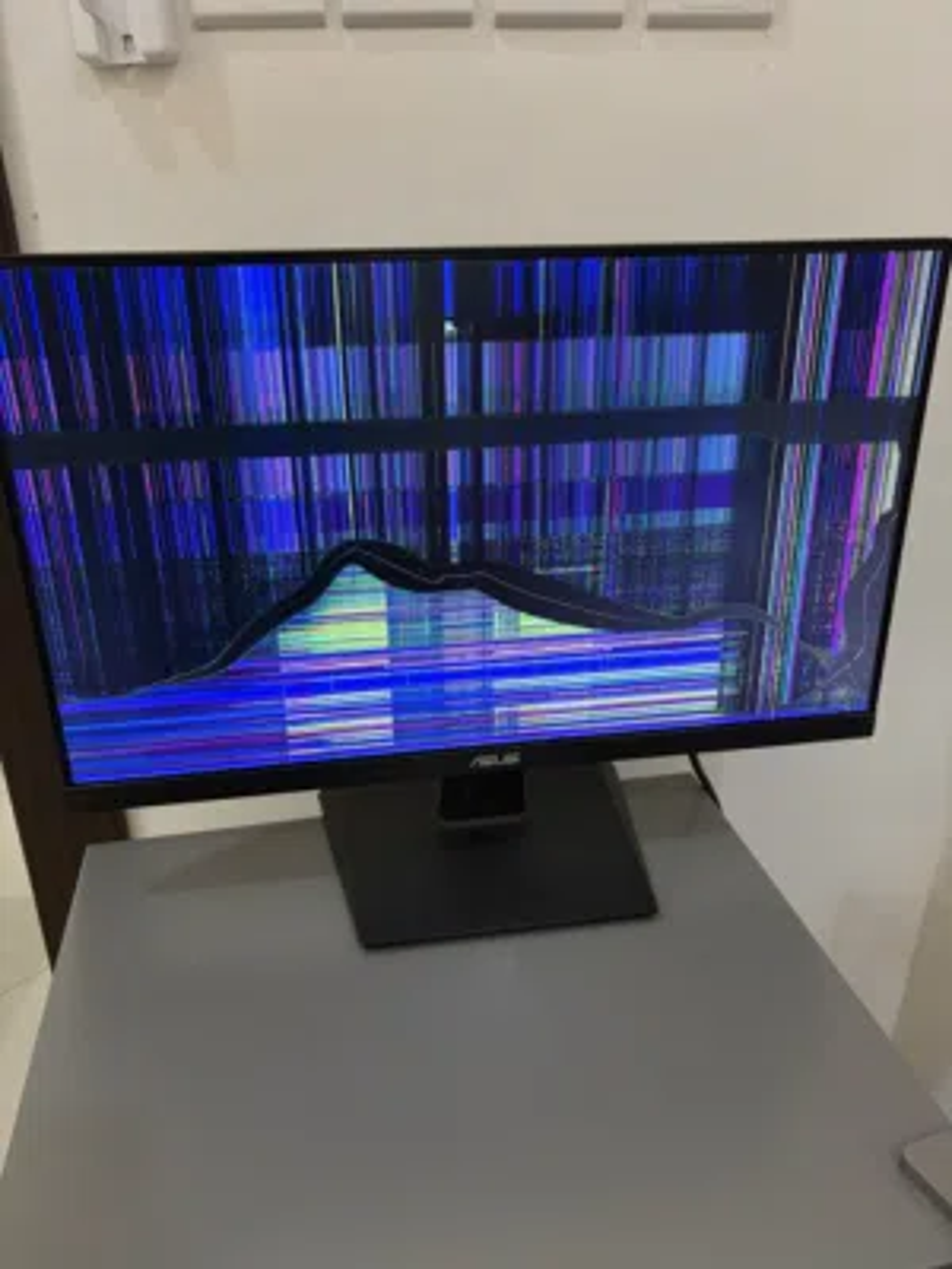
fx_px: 953
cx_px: 476
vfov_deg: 67.3
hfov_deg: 53.1
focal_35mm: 26
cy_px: 634
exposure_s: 1/33
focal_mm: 5.96
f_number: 1.6
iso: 500
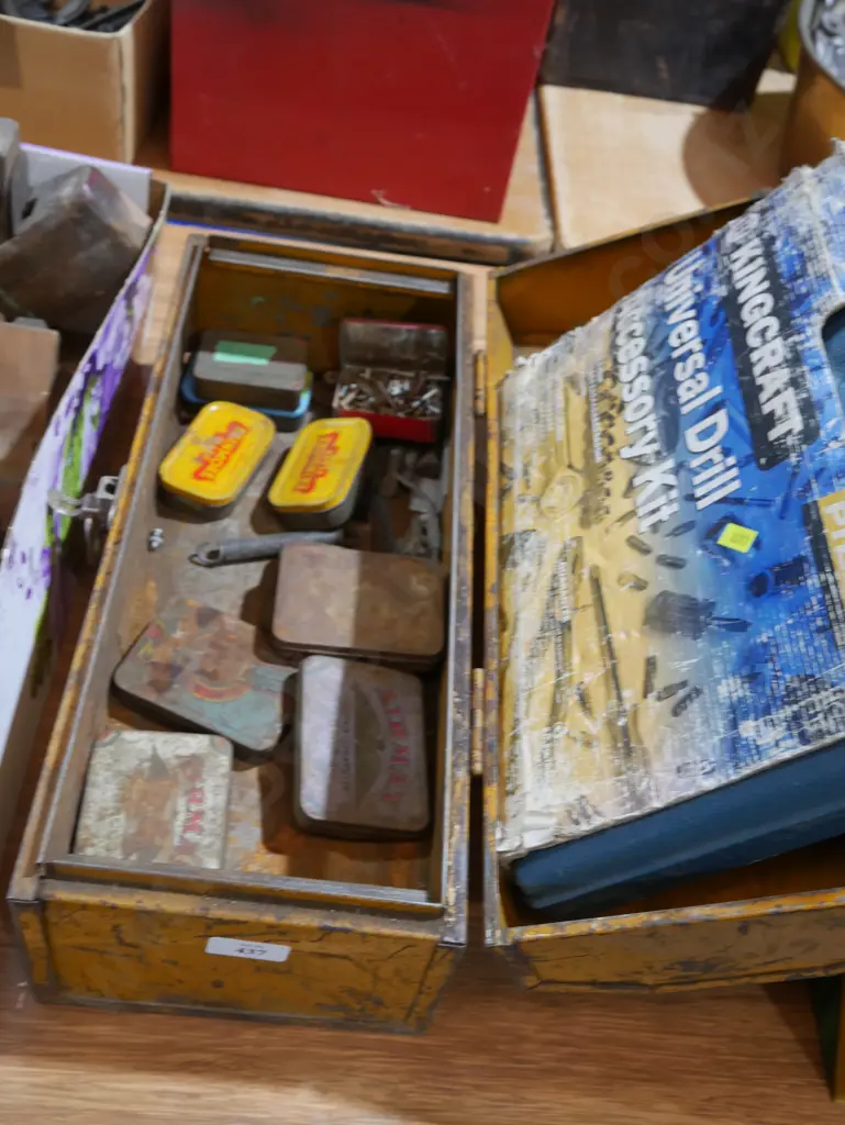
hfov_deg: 39.7
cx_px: 422
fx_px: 1171
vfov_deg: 51.3
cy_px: 562
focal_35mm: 36
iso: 640
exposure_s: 1/60
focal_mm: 18
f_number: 4
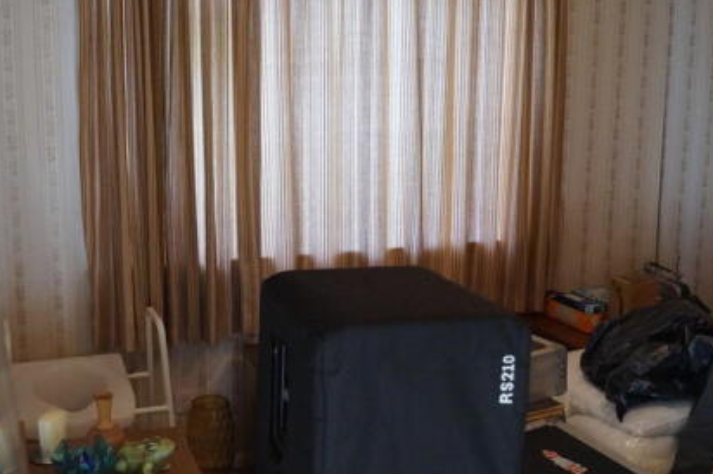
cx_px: 280
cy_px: 219
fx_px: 851
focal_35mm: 43
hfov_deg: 45.2
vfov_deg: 31.1
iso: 2000
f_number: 3.5
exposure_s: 1/160
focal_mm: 18
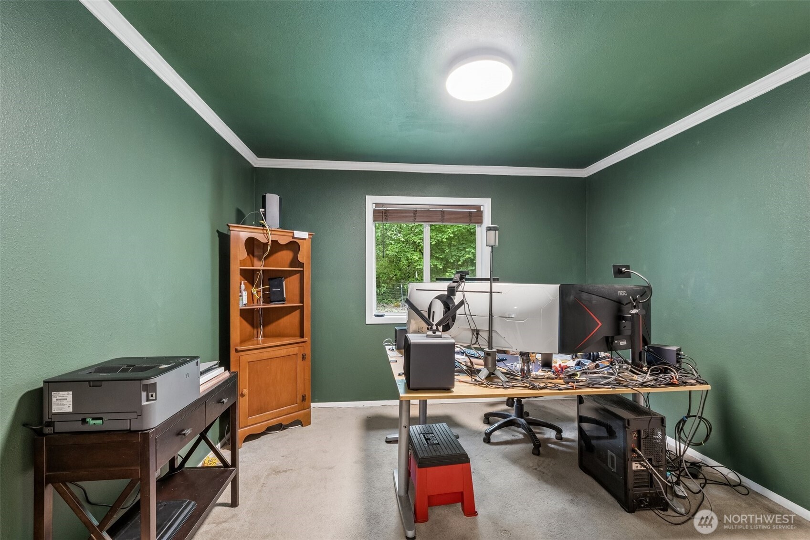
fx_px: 337
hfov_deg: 100.4
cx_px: 405
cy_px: 270
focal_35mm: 15
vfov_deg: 77.3
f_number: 9
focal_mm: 10
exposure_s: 1
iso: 250
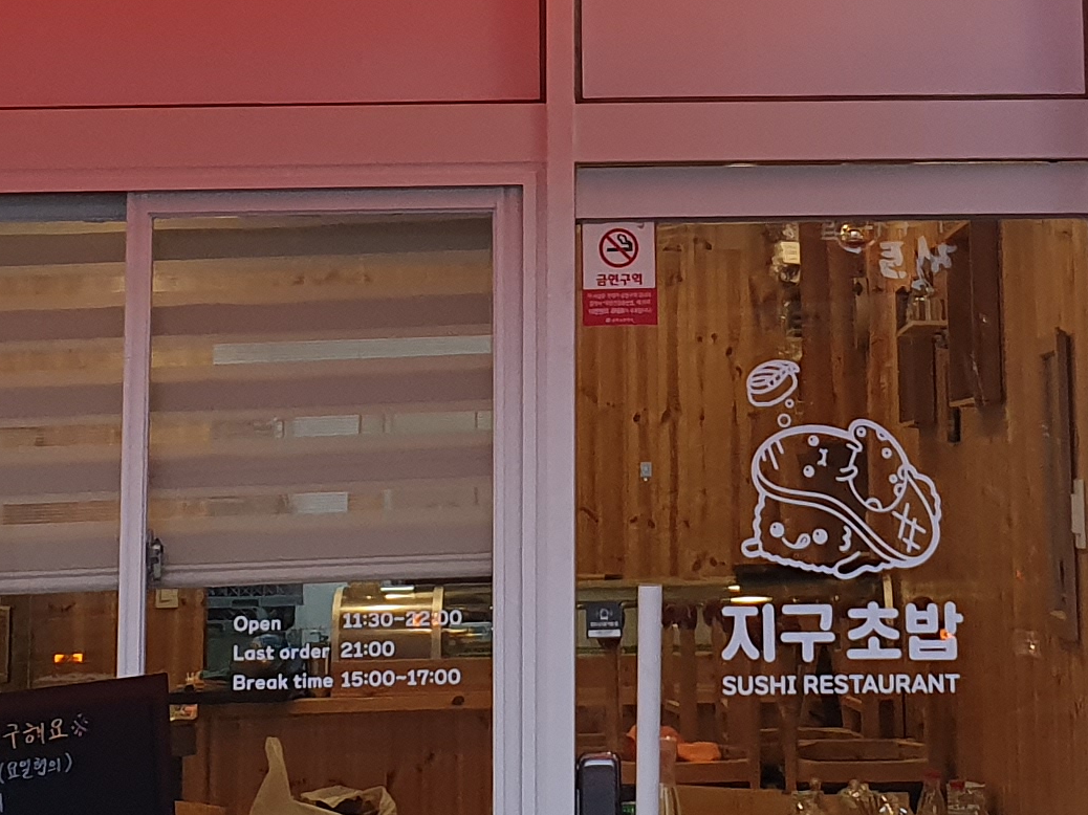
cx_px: 807
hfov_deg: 19.3
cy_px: 76
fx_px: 3174
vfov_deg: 14.5
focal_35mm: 101
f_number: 2.4
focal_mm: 4.32
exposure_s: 1/120
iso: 100
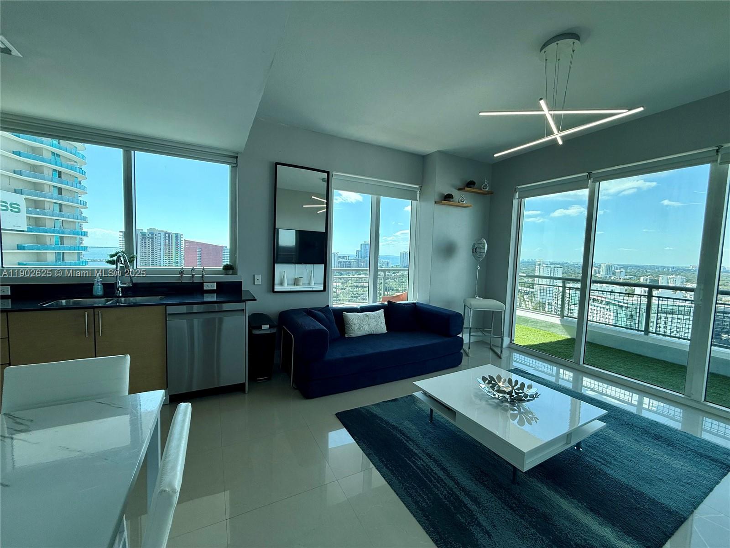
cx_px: 365
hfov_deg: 102.1
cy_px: 274
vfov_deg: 85.7
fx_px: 295
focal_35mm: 14
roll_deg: -2.3
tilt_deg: -3.8
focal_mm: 2.22
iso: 64
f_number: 2.2
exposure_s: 1/349
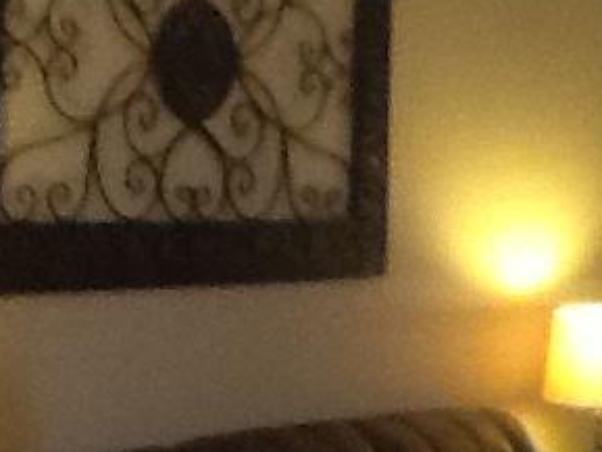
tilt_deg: +1.2
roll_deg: -1.2
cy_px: 127
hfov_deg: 12.8
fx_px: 2540
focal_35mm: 146
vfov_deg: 10.2
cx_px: 894
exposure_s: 1/33
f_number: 2.4
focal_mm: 2.03
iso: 160
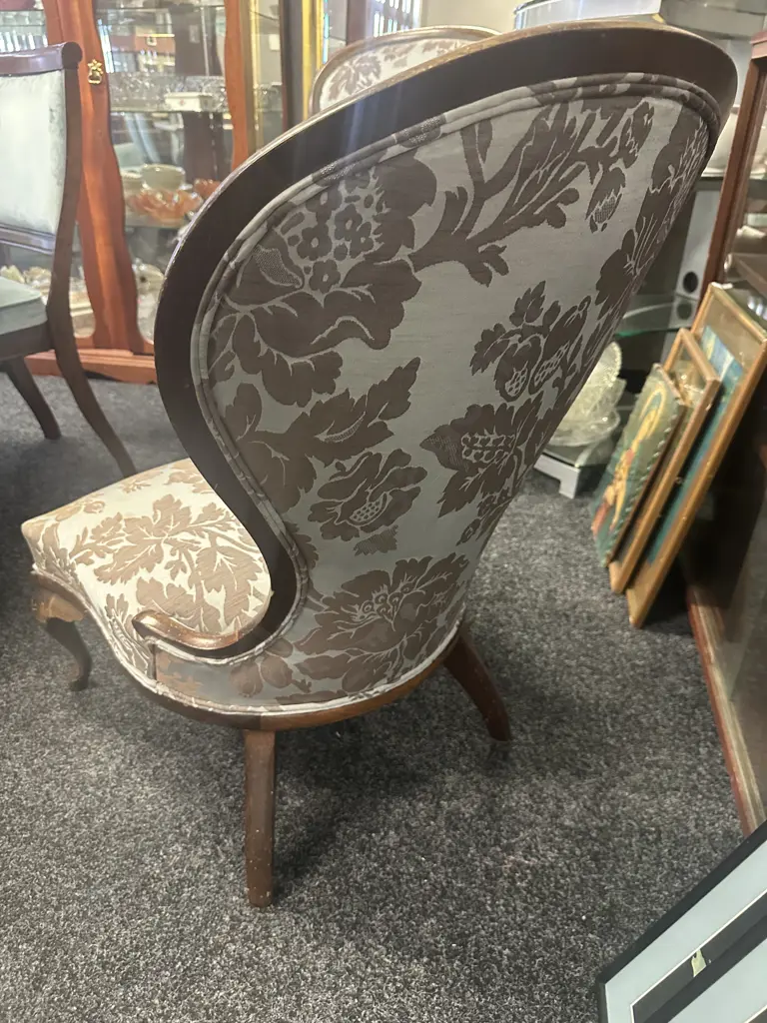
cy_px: 512
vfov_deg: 71.6
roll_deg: -0.3
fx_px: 709
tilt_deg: -28.7
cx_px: 384
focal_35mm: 24
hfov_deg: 56.8
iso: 640
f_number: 1.78
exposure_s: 1/50
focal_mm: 6.86
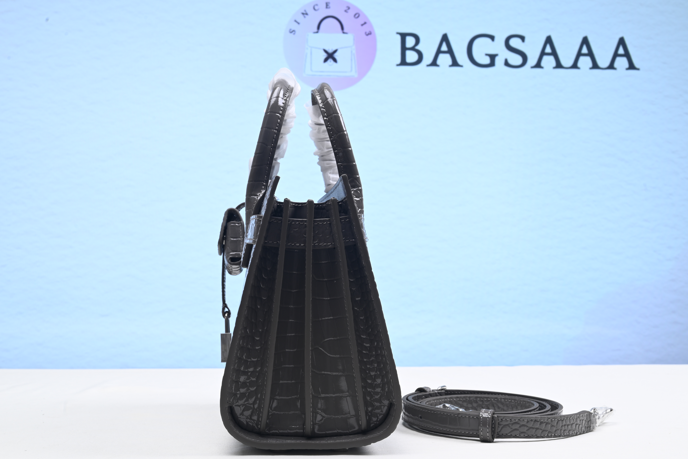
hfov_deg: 43.6
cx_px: 325
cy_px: 238
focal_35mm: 45
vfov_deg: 29.9
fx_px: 860
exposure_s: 1/2
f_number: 16
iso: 100
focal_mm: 40
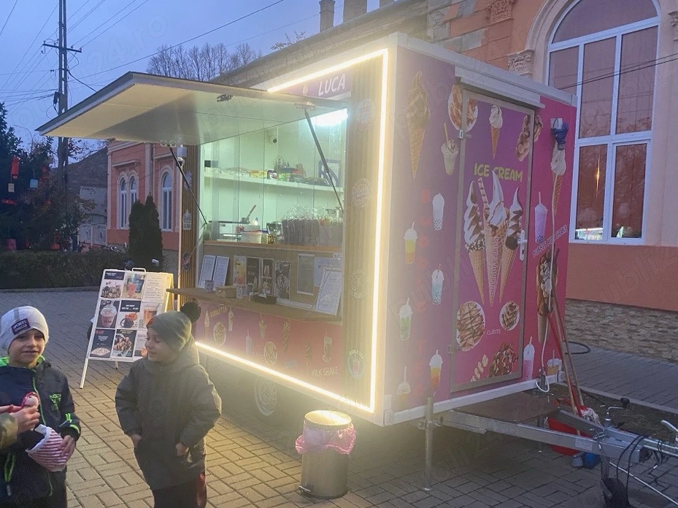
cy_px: 269
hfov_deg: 63.4
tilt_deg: -2.7
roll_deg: -2.8
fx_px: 548
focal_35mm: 28
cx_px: 326
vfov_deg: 49.7
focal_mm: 4.25
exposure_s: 1/50
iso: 200
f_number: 1.8
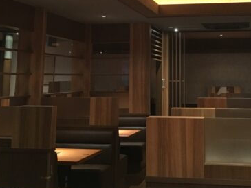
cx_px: 167
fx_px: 442
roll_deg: -0.3
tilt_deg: +9.1
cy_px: 6
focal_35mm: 61
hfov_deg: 31.4
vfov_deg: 23.2
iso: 200
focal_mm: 4.15
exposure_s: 1/20
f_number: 2.2
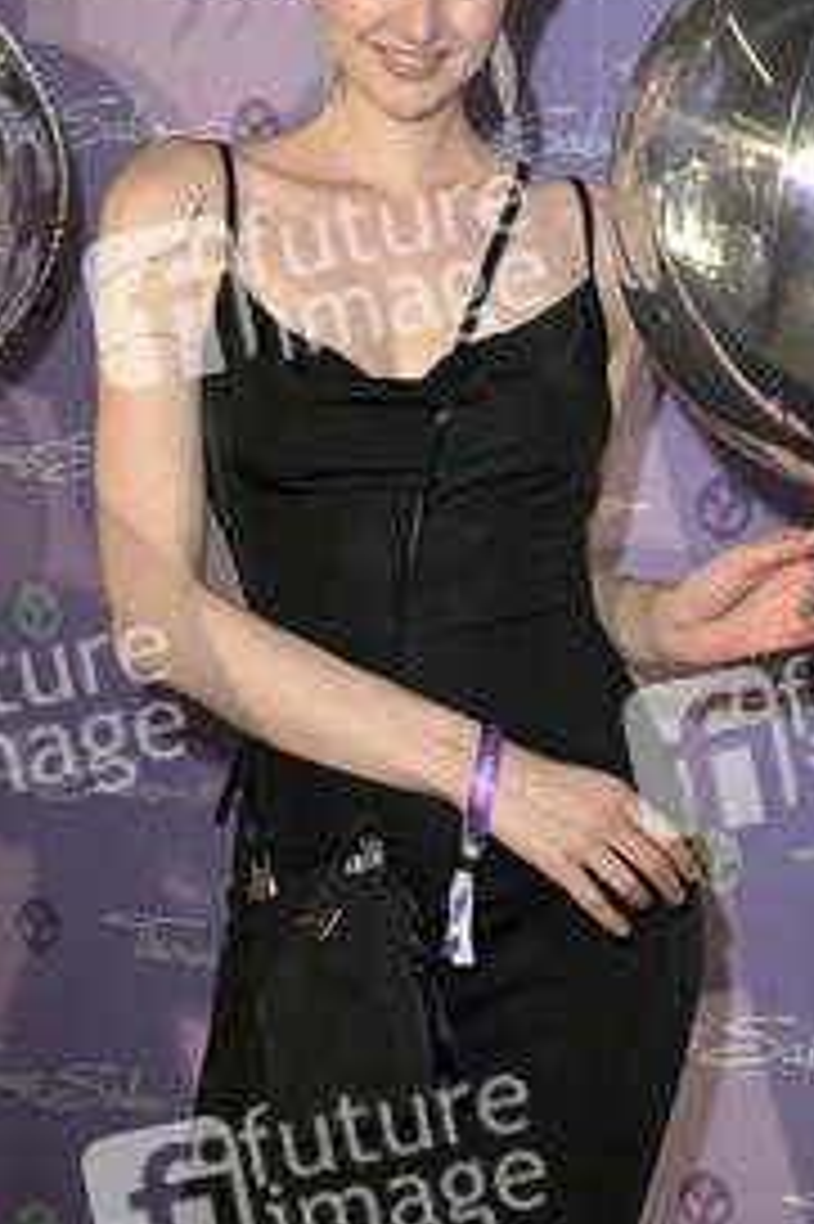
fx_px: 1596
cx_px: 445
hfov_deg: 28.6
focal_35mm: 47
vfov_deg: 41.8
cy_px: 508
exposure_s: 1/160
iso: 1000
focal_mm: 32
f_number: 5.6
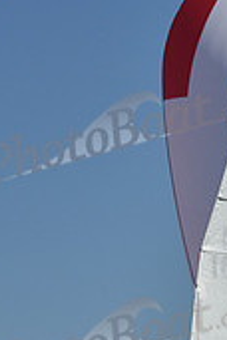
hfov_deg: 5.7
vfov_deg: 8.7
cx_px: 367
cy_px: 209
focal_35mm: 237
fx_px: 2241
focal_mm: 70
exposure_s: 1/1250
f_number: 11
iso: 250
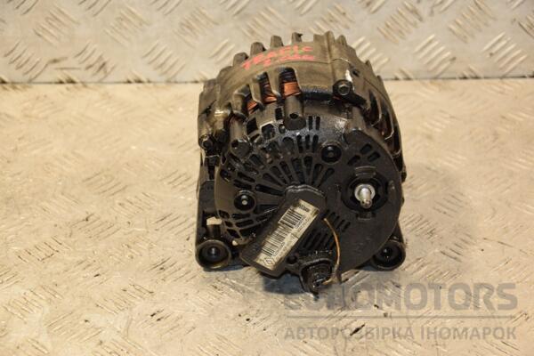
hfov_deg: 21.9
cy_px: 178
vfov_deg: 14.7
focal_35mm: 93
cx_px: 267
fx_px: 1379
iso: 800
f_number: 5.3
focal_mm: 62
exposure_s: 1/125
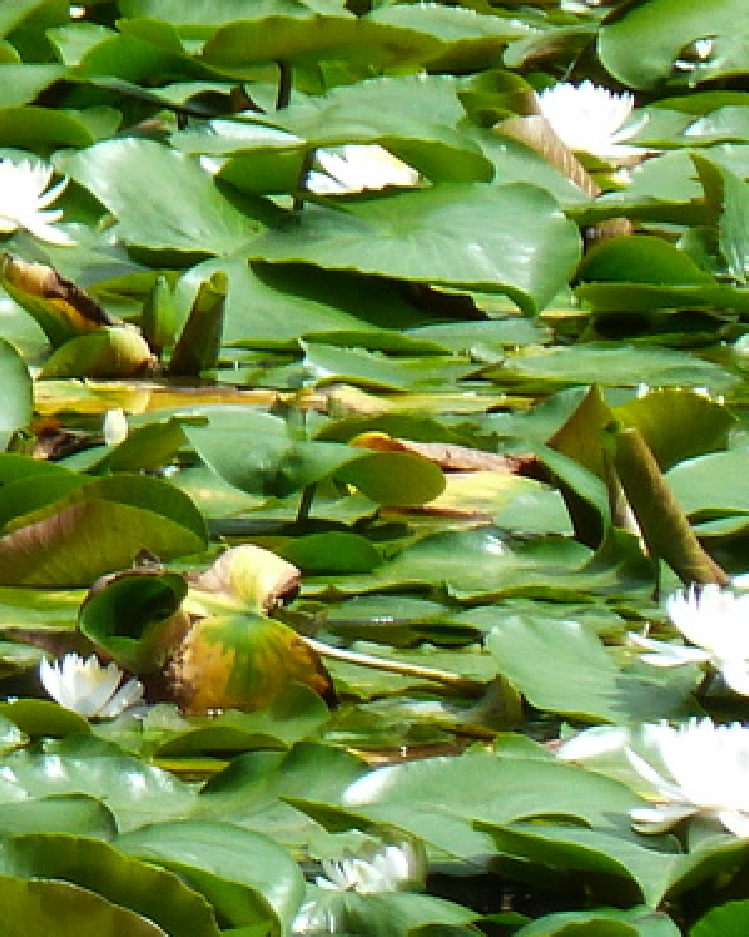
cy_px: 579
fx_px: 34651
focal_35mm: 1250
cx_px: -586
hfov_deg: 1.2
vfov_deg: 1.5
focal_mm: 49.2
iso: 80
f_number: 4.9
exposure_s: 1/250
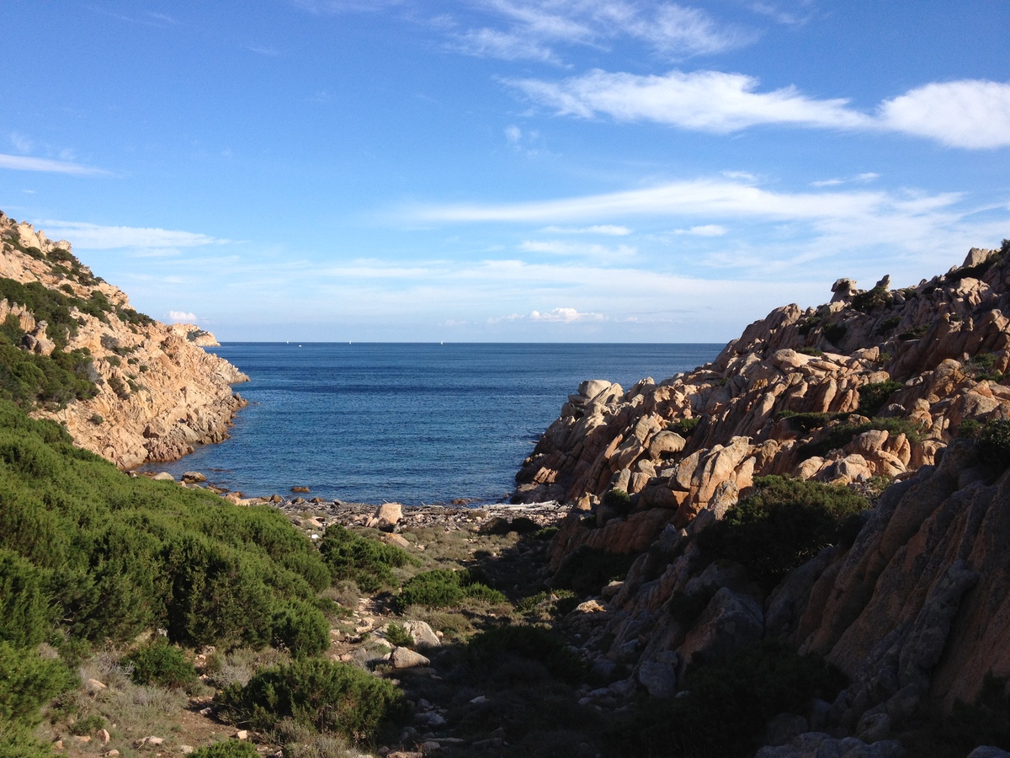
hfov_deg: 52.6
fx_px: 1021
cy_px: 379
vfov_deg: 40.7
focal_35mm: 35
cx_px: 505
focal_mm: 4.28
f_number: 2.4
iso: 64
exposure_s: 1/1314
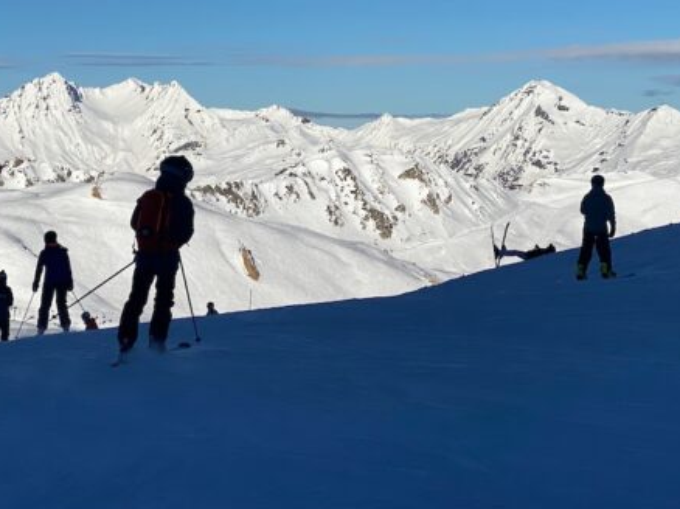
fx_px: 1865
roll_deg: +0.7
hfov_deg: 20.6
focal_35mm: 95
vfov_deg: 15.4
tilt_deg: +2.4
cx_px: 256
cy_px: 68
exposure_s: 1/3690
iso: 25
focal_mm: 6
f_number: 2
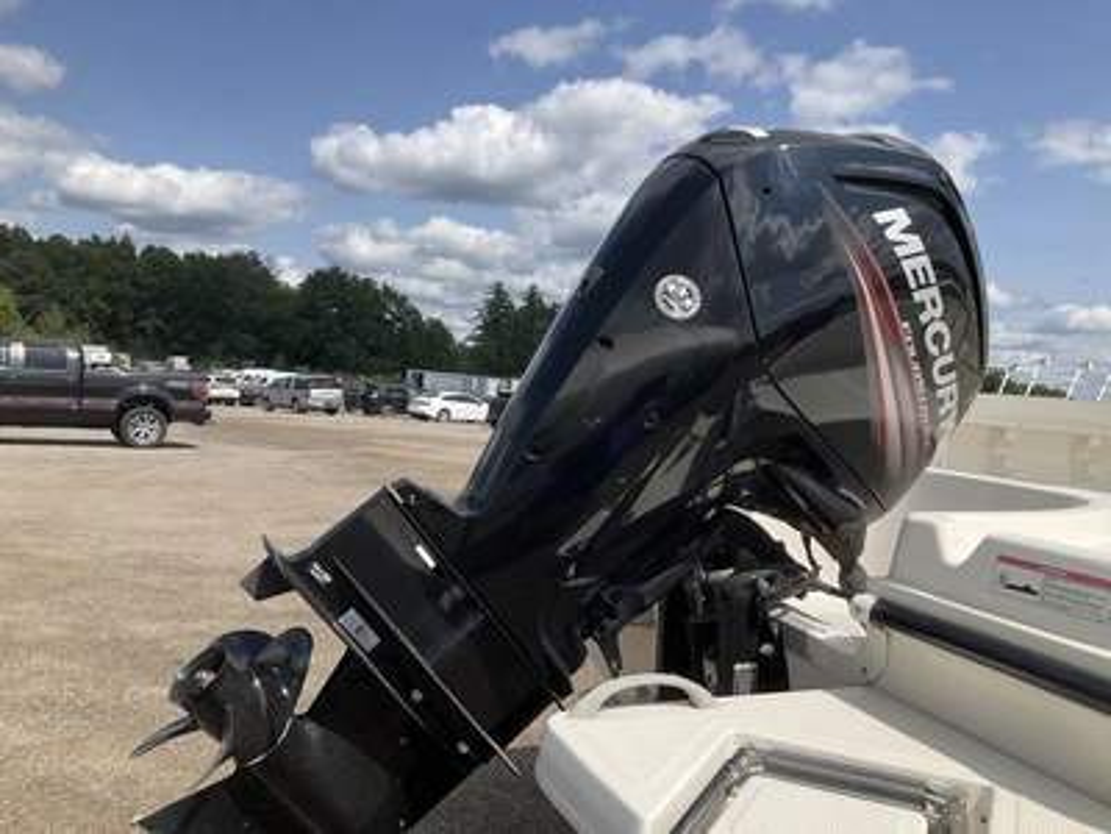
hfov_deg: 61.7
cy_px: 417
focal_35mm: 29
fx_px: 931
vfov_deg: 48.2
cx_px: 556
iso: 25
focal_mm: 3
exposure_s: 1/2427
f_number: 1.8
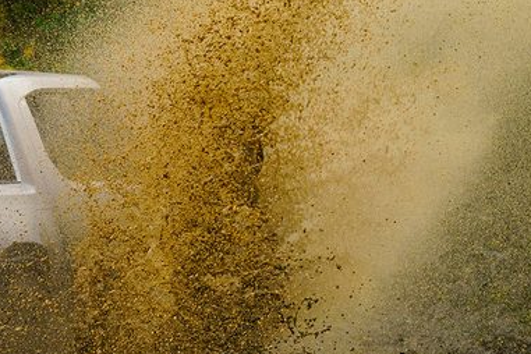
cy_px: 144
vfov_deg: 4.0
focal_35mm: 344
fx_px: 5074
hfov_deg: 6.0
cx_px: 59
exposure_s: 1/640
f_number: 3.2
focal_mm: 164
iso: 800
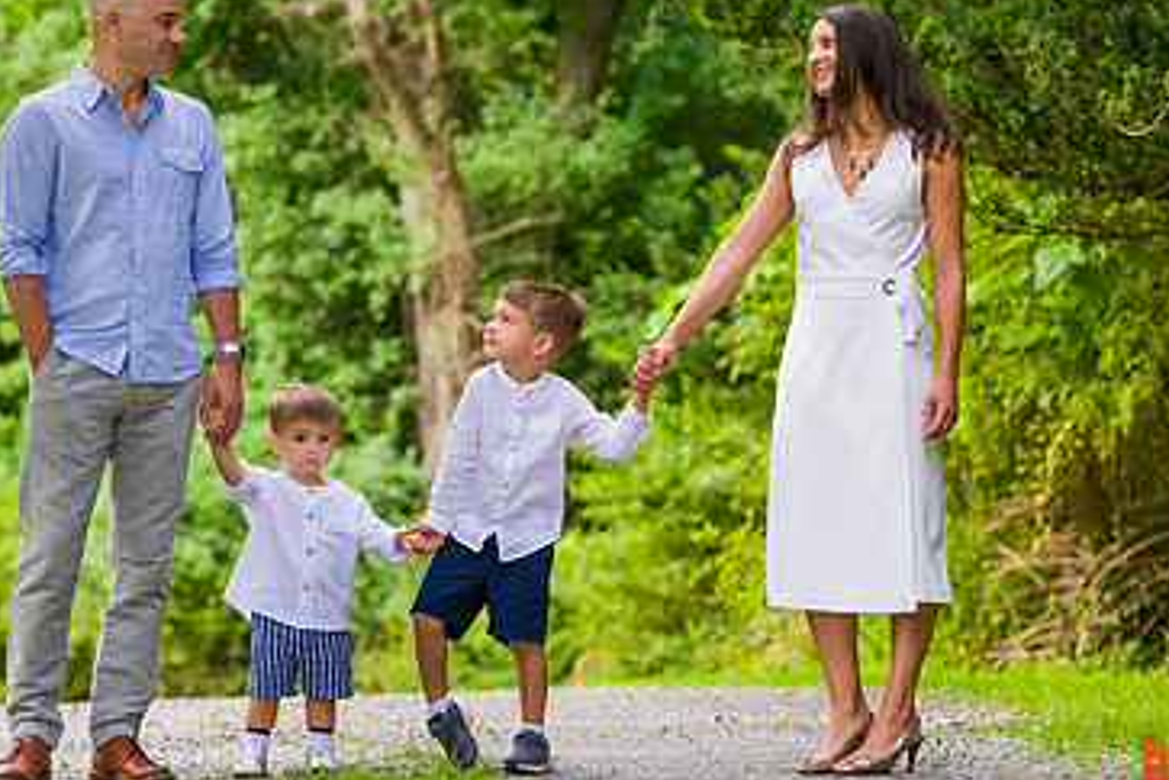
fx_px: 7078
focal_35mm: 218
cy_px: 294
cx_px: 233
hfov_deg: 9.4
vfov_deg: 6.3
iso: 200
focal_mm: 112
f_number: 4
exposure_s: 1/640
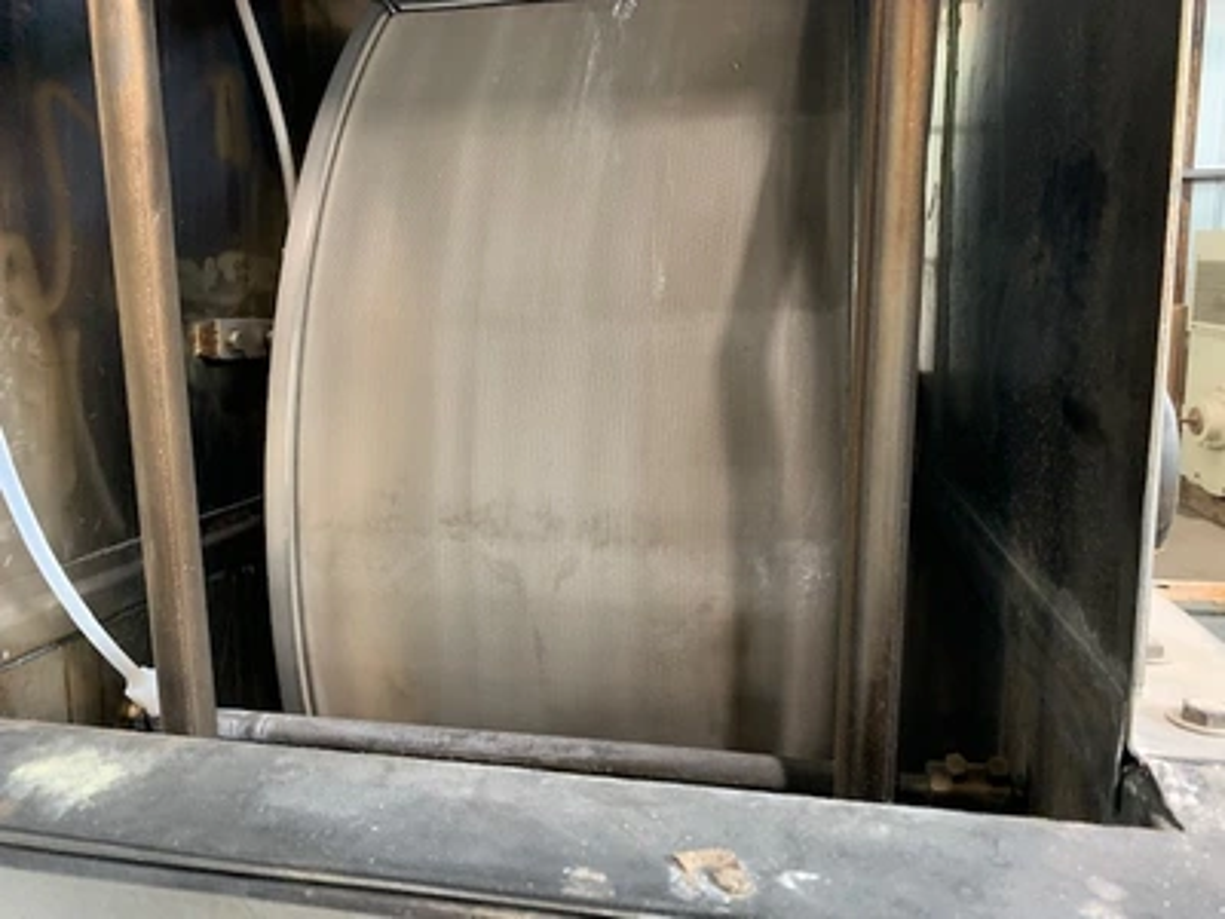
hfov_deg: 67.3
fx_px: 920
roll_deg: +2.4
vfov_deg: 53.1
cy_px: 460
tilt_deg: -10.3
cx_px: 612
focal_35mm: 26
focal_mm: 4.25
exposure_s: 1/45
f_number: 1.8
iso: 400
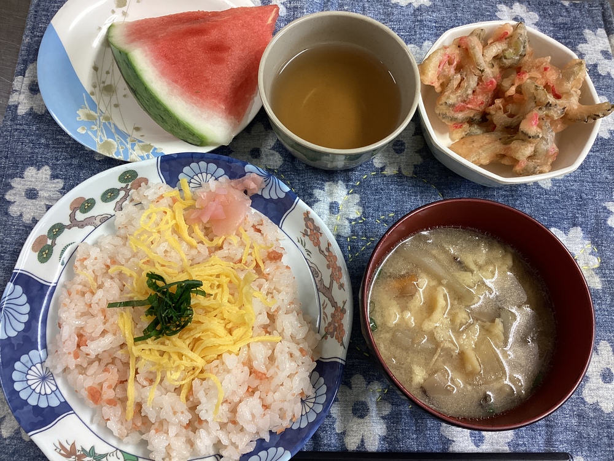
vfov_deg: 45.4
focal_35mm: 31
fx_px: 550
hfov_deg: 58.4
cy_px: 230
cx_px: 307
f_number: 2.4
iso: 100
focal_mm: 3.3
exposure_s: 1/60
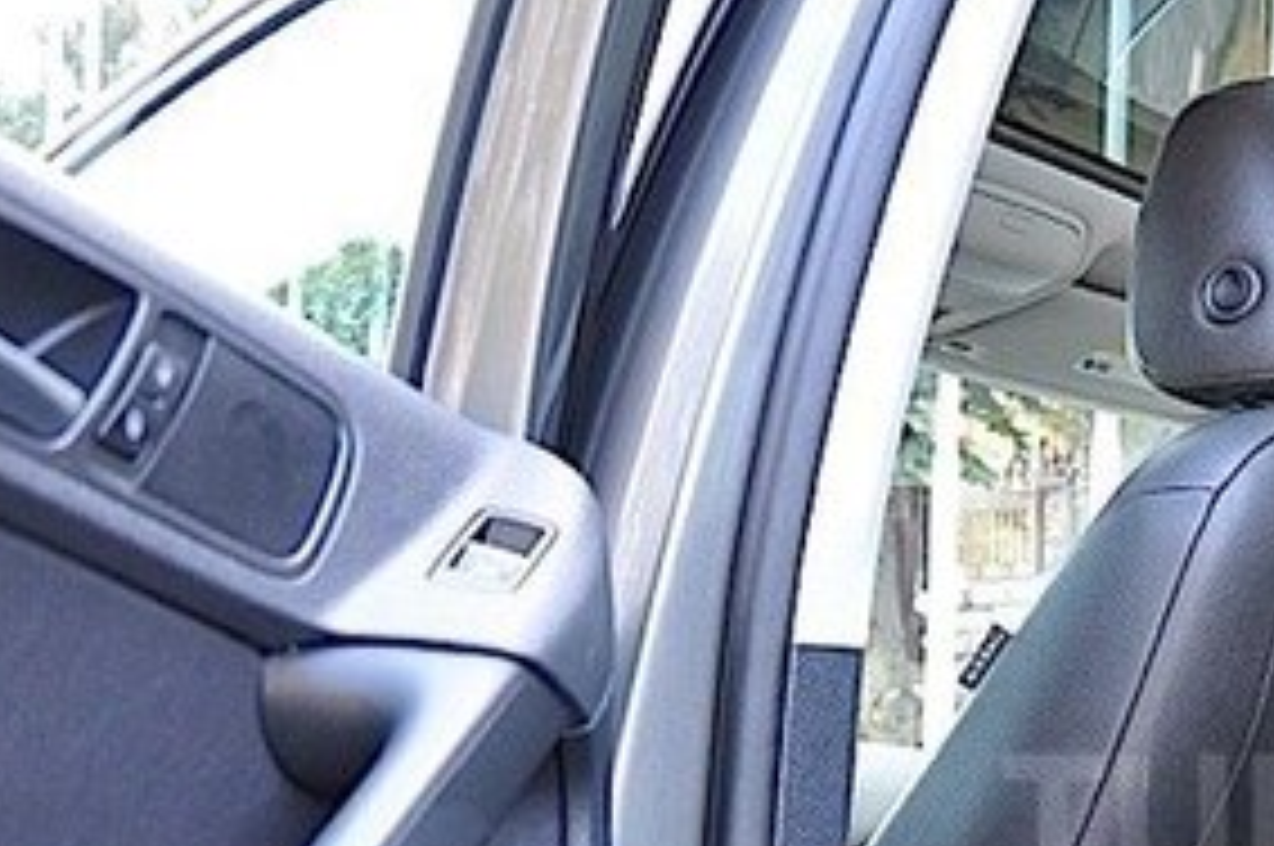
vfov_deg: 20.9
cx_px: 1463
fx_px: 2227
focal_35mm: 63
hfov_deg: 28.5
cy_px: 821
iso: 640
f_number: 4.5
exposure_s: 1/80
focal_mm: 18
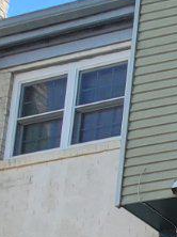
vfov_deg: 16.0
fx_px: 615
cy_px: 499
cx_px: 503
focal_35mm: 90
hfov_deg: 11.3
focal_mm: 2.2
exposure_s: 1/671
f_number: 2.2
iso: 64
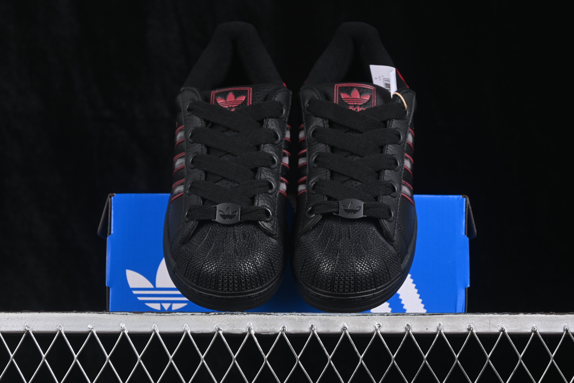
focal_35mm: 75
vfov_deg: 18.2
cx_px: 287
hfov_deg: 27.0
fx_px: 1196
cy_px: 192
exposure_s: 1/60
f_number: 6.3
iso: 160
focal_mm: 50
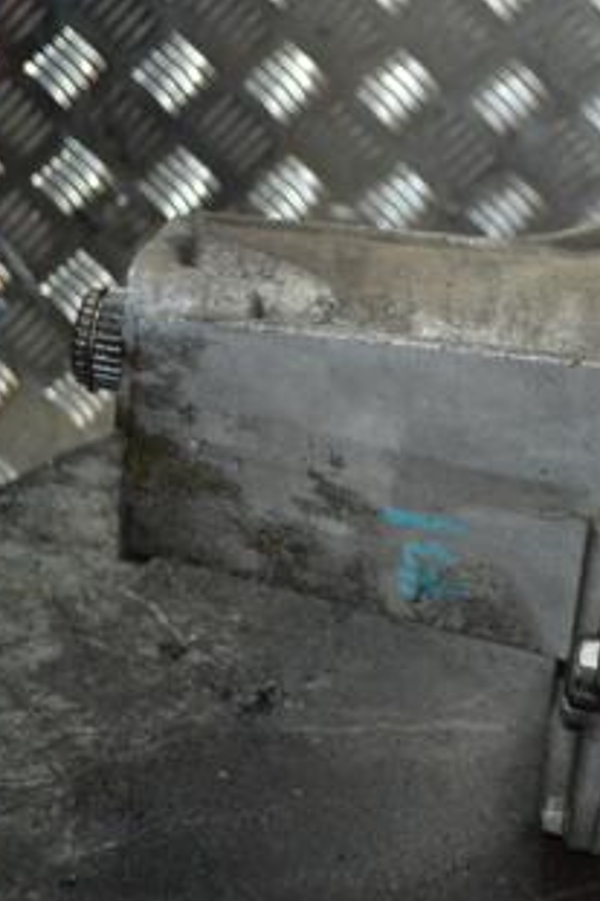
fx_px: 2027
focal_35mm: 81
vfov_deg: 25.1
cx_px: 783
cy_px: 391
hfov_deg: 16.0
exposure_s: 1/60
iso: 1100
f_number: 4.5
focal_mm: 28
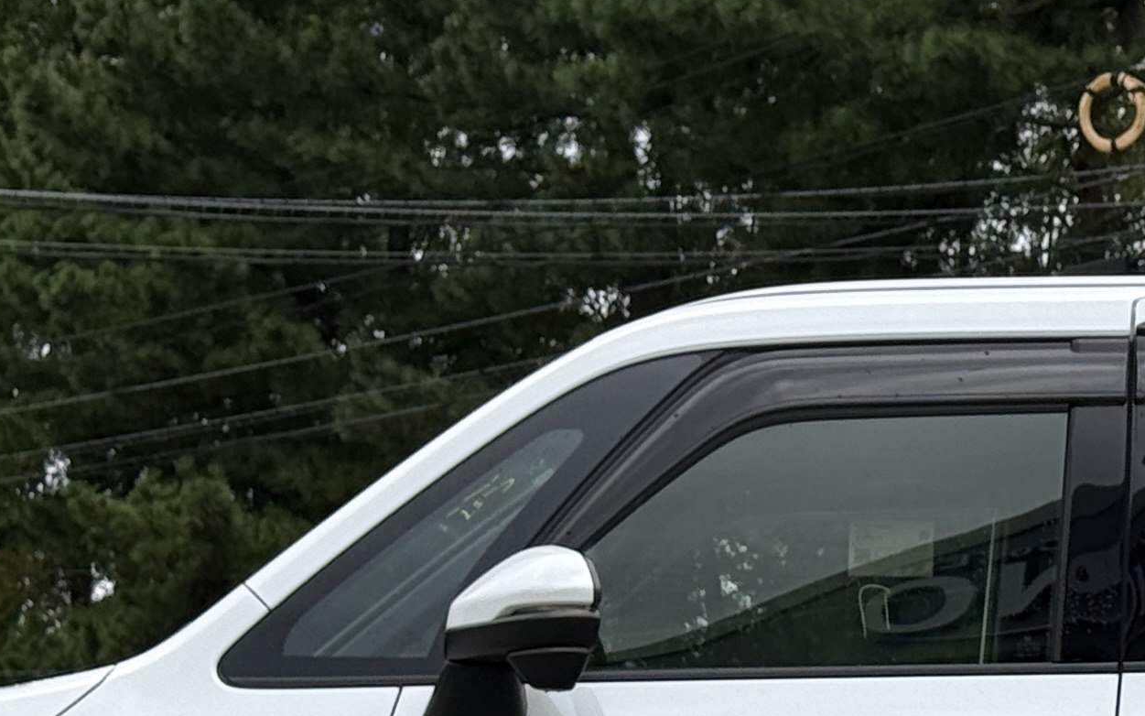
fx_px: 5118
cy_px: 763
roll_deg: -0.2
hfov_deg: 12.7
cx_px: 999
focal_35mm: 164
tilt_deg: +2.8
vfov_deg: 8.0
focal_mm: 6.76
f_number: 1.78
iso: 64
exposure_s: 1/2667
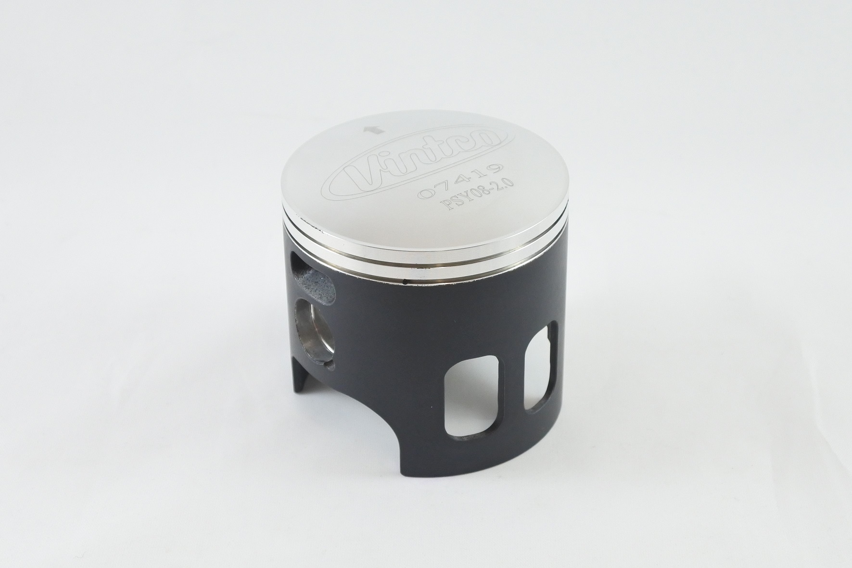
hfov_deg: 41.1
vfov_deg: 28.1
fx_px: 1136
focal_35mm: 48
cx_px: 426
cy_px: 284
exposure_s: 1/125
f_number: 4.5
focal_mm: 18
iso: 500
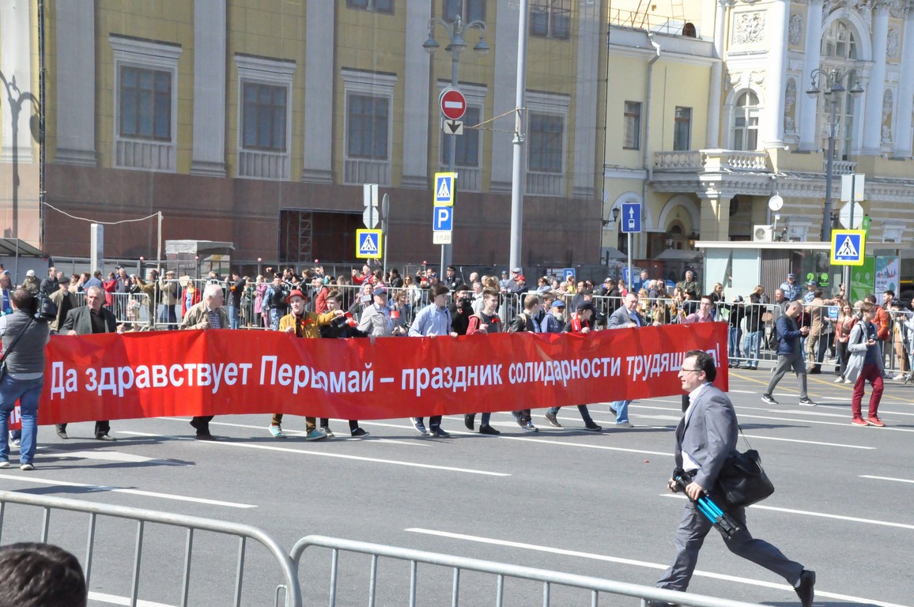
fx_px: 1978
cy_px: 304
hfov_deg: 26.0
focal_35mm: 78
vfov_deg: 17.5
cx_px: 457
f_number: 11
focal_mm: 52
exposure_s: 1/4000
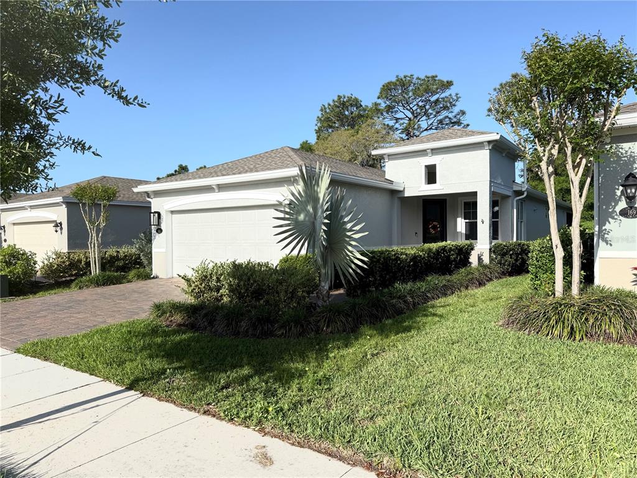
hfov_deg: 71.6
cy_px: 239
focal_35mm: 24
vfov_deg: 56.8
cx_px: 318
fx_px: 442
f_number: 1.78
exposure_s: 1/5319
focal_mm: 6.76
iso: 80
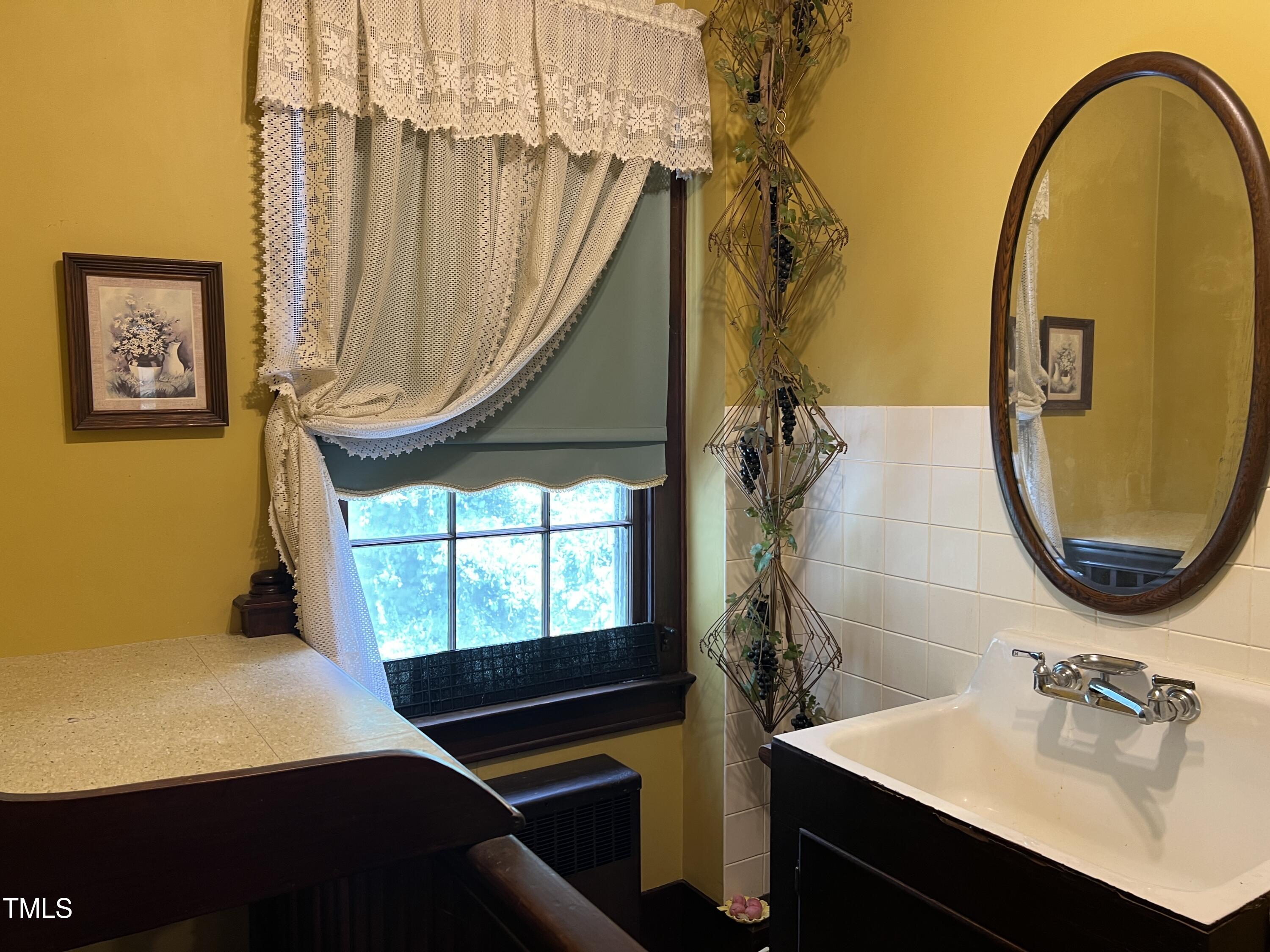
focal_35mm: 26
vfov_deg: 53.1
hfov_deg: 67.3
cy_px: 476
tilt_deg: -3.6
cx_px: 635
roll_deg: +0.3
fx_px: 954
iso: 80
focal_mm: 5.7
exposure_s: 1/60
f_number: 1.5
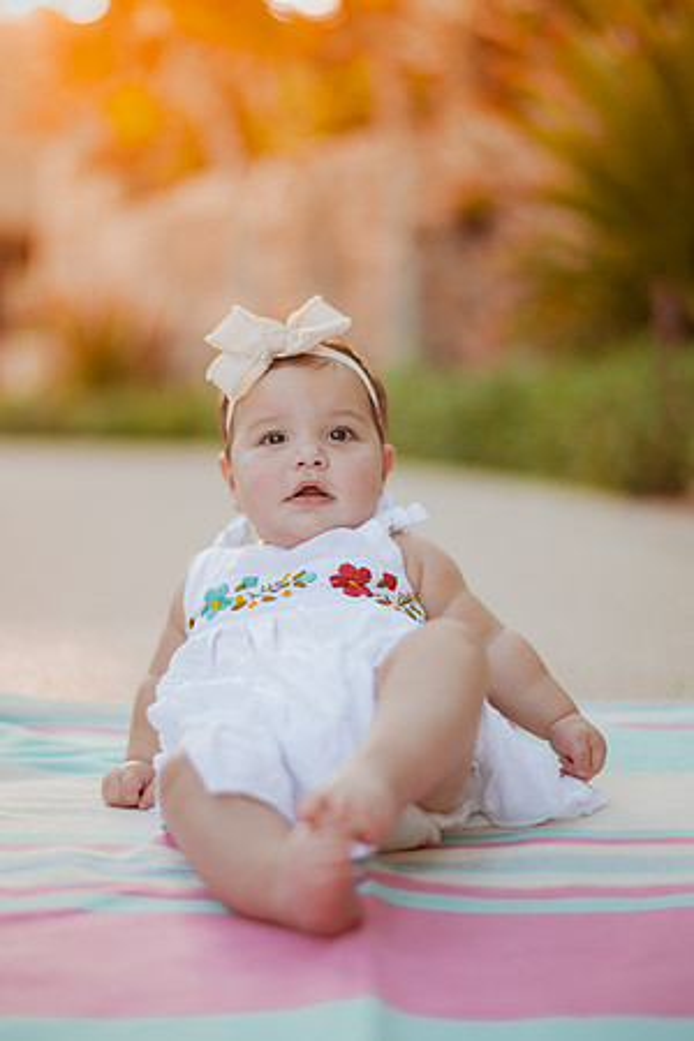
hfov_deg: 23.4
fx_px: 1677
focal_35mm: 58
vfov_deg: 34.5
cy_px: 520
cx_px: 347
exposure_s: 1/640
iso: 125
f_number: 1.4
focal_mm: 58
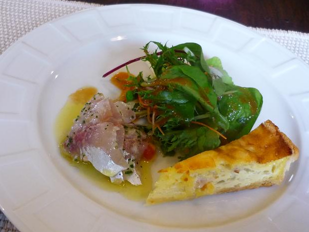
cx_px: 128
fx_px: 366
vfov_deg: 35.1
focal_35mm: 41
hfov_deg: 45.6
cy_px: 126
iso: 320
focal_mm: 5.5
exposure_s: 1/30
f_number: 2.8
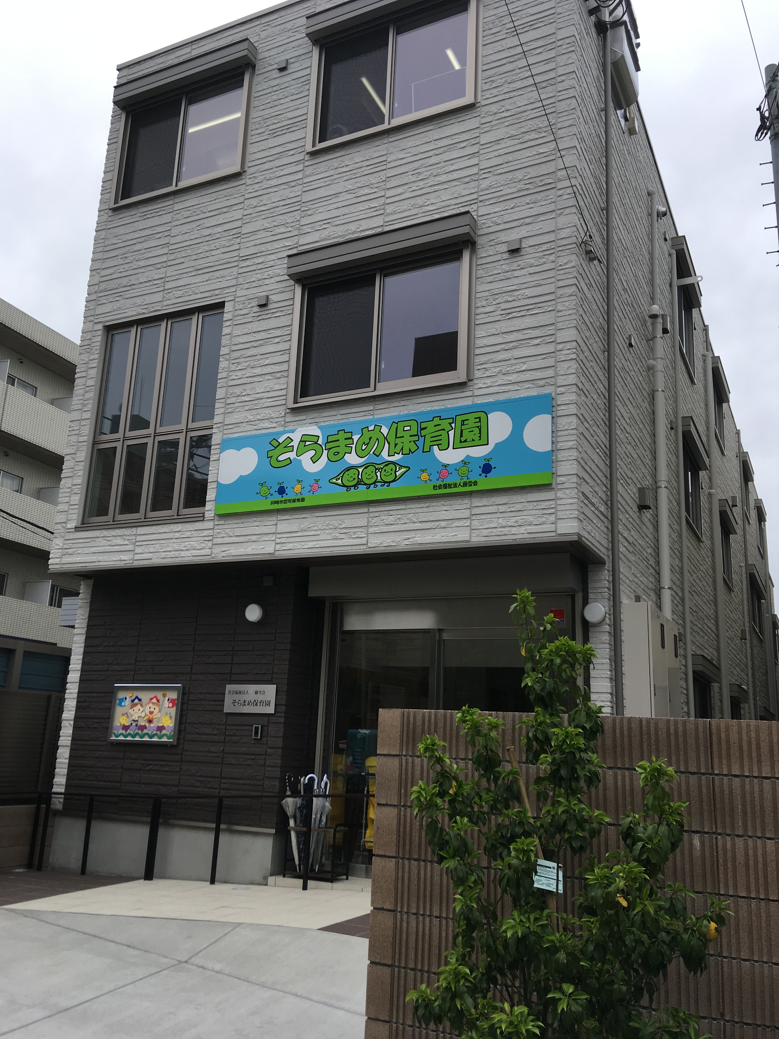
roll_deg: -3.5
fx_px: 870
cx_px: 390
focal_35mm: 29
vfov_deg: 61.7
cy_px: 520
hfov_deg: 48.2
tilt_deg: +13.9
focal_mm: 4.15
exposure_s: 1/1304
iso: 25
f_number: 2.2
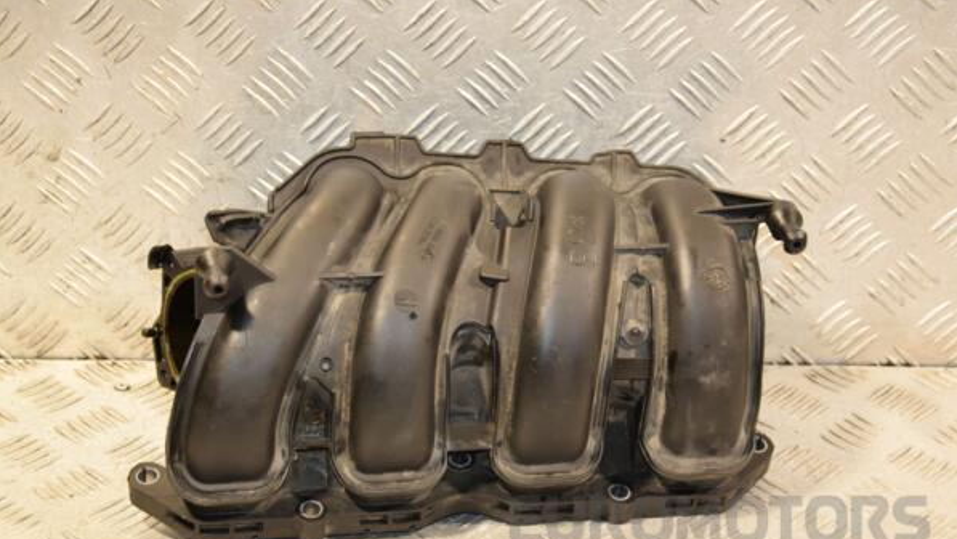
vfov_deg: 15.3
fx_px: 2005
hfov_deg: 26.8
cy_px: 306
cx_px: 479
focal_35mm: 79
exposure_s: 1/100
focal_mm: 50
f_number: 5
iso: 800
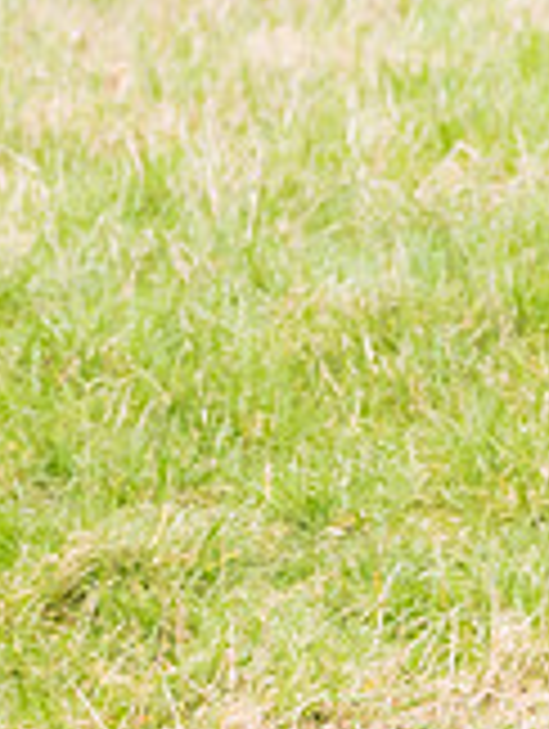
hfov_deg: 2.9
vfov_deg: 3.8
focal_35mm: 517
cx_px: -178
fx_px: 10904
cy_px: -36
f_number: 3.5
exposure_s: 1/1250
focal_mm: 86
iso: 400
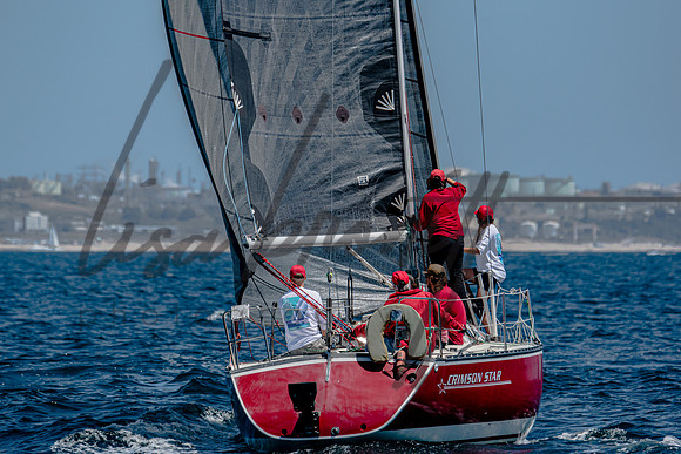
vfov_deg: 3.0
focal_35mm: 457
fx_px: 8655
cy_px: 227
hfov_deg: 4.5
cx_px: 340
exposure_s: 1/2000
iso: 200
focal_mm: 300
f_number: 5.6
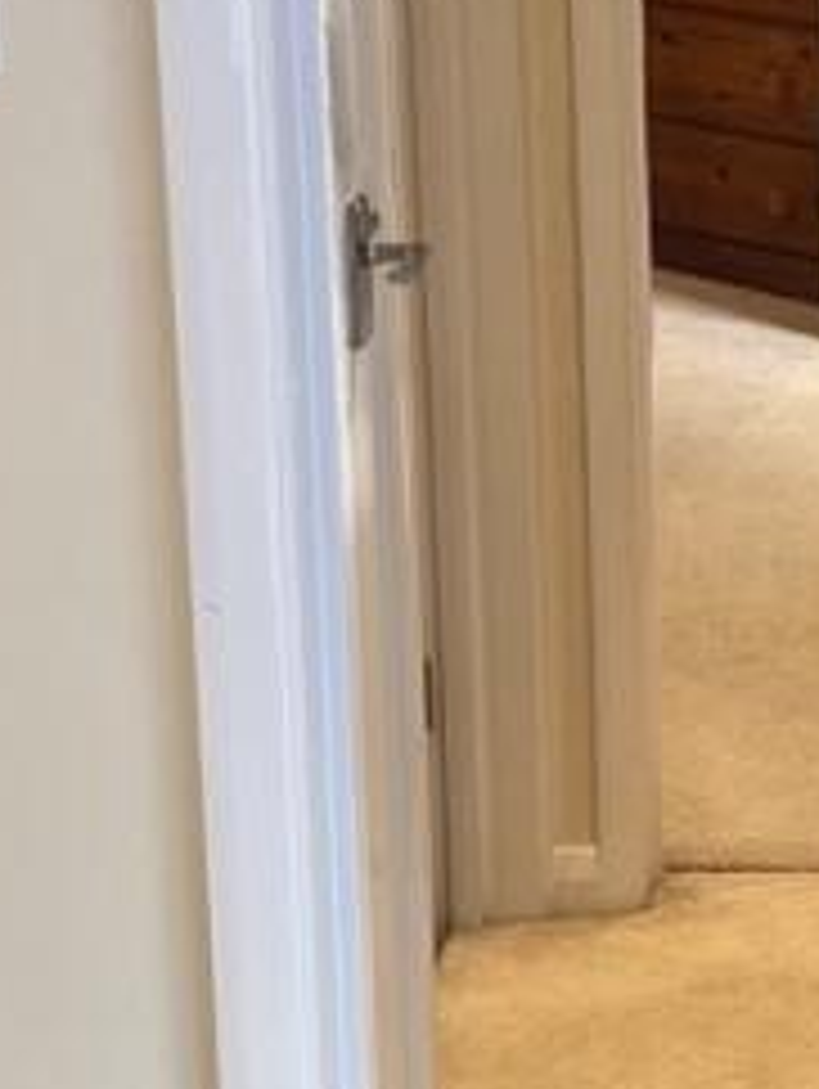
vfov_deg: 17.8
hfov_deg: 13.1
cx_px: 1022
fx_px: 3464
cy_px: 328
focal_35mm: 110
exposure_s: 1/100
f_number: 1.5
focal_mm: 5.7
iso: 100
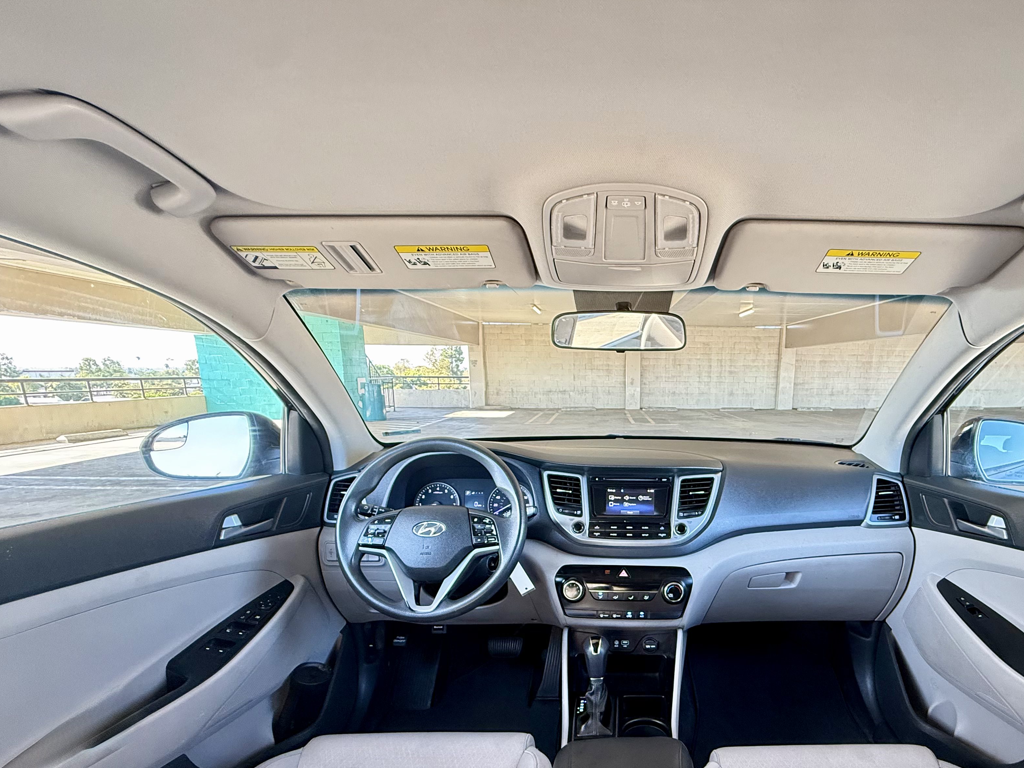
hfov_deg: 86.2
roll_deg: -0.5
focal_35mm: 18
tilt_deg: -12.7
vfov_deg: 70.2
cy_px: 490
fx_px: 532
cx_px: 635
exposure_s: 1/82
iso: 320
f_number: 2.2
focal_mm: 2.22
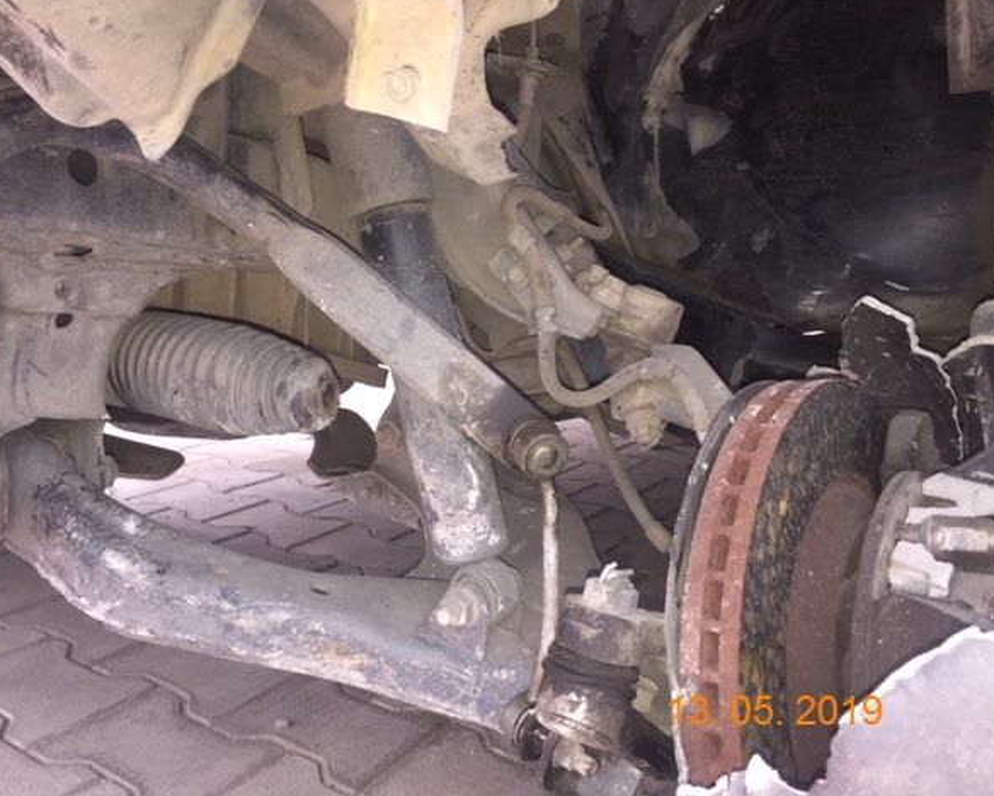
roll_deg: -5.5
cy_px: 389
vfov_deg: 47.2
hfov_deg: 57.1
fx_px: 913
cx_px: 473
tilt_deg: -9.1
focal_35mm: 31
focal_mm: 4.15
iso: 50
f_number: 2.2
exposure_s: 1/33
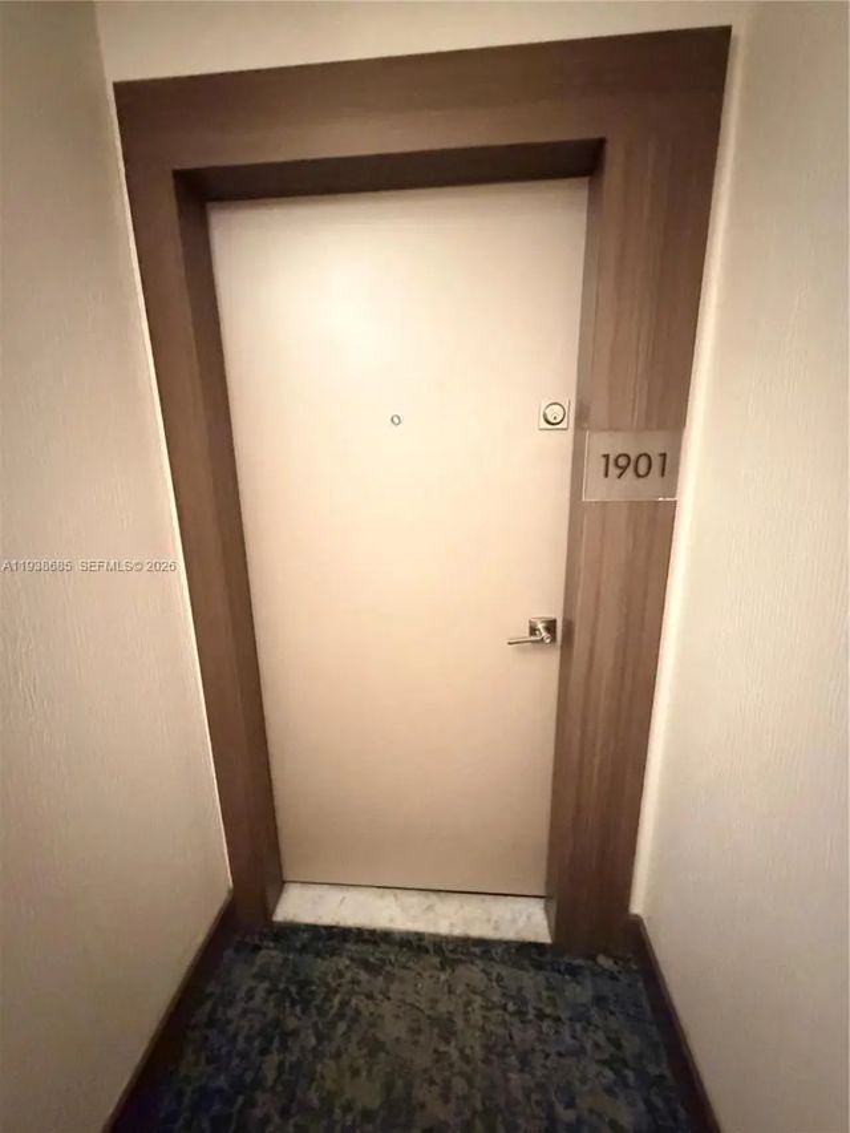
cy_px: 566
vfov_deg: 102.1
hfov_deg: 85.7
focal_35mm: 14
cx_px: 425
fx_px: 458
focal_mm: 2.22
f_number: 2.2
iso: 2500
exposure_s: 1/24
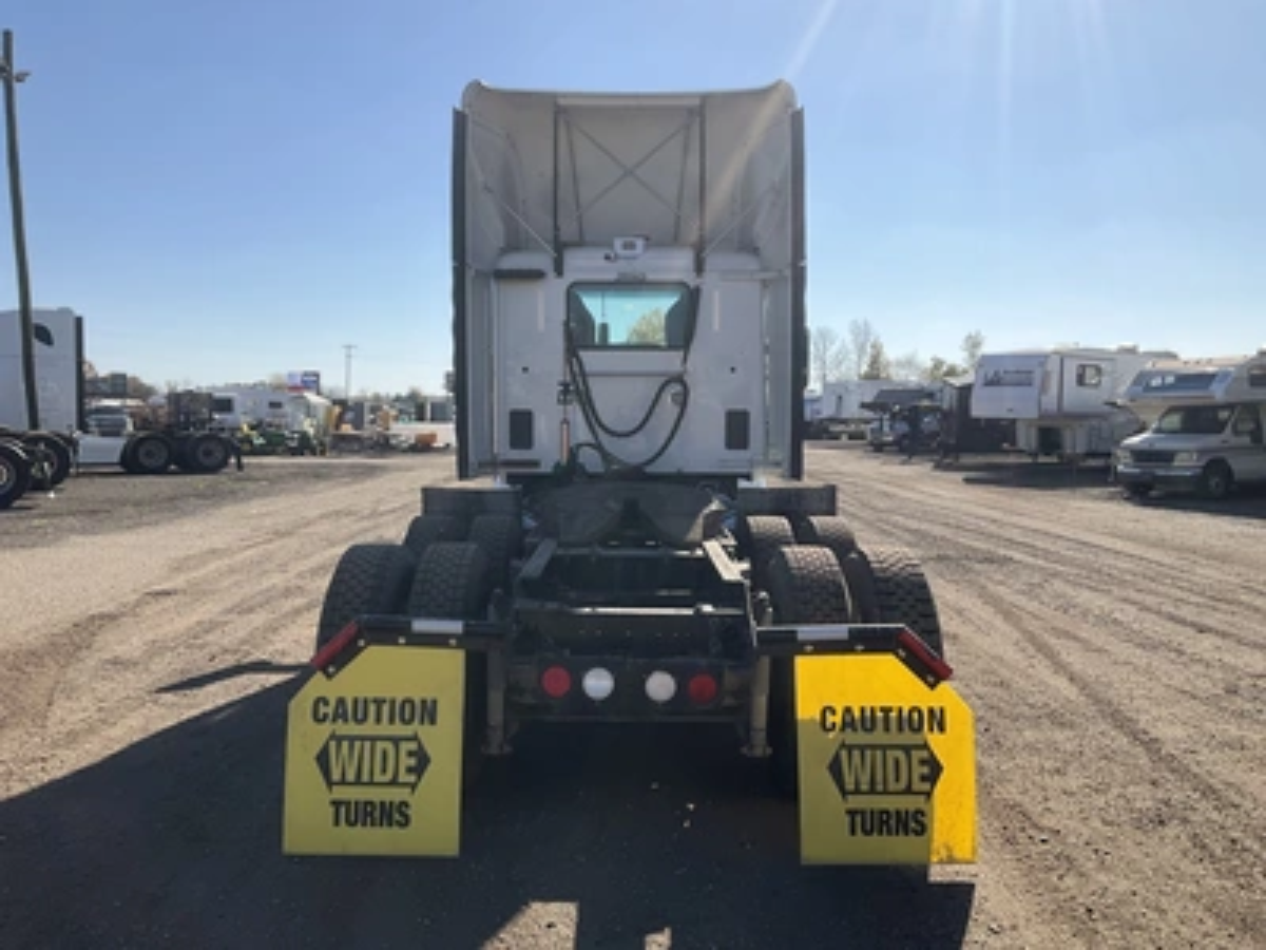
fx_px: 1061
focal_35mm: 29
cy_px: 475
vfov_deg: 48.2
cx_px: 633
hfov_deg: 61.7
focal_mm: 3
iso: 25
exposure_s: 1/2427
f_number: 1.8
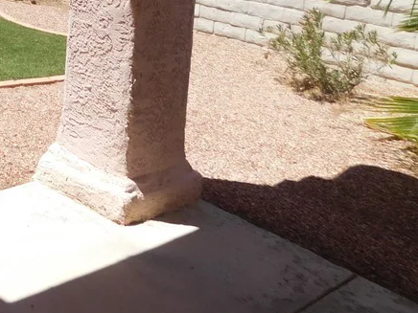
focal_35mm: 54
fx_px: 652
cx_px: -42
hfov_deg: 31.5
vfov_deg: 24.9
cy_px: -40
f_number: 6
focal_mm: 4
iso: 125
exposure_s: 1/400
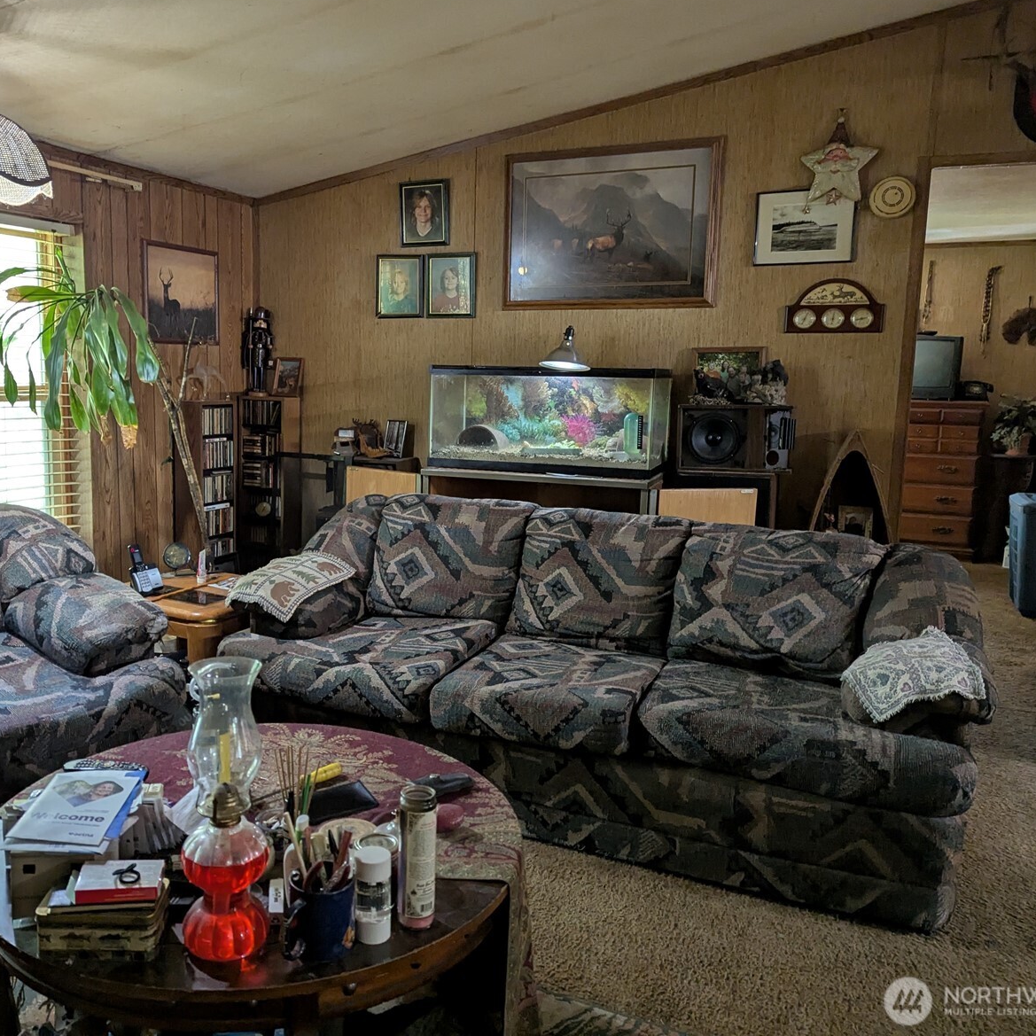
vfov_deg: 55.6
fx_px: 982
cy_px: 505
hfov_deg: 55.2
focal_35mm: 29
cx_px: 407
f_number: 1.85
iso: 546
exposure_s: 1/49.6
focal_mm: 6.81
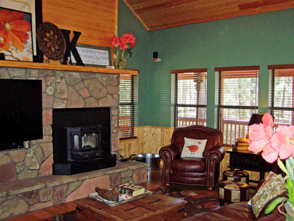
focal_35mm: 38
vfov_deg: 37.7
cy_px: 110
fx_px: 323
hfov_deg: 49.0
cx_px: 147
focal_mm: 6.3
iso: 80
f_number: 2.8
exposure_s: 1/60
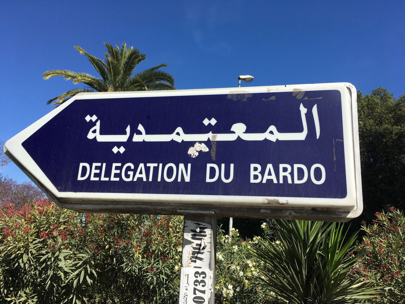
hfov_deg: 61.7
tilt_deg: +17.5
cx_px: 202
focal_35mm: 29
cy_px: 152
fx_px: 339
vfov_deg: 48.2
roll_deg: -5.0
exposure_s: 1/2331
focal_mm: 4.15
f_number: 2.2
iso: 25
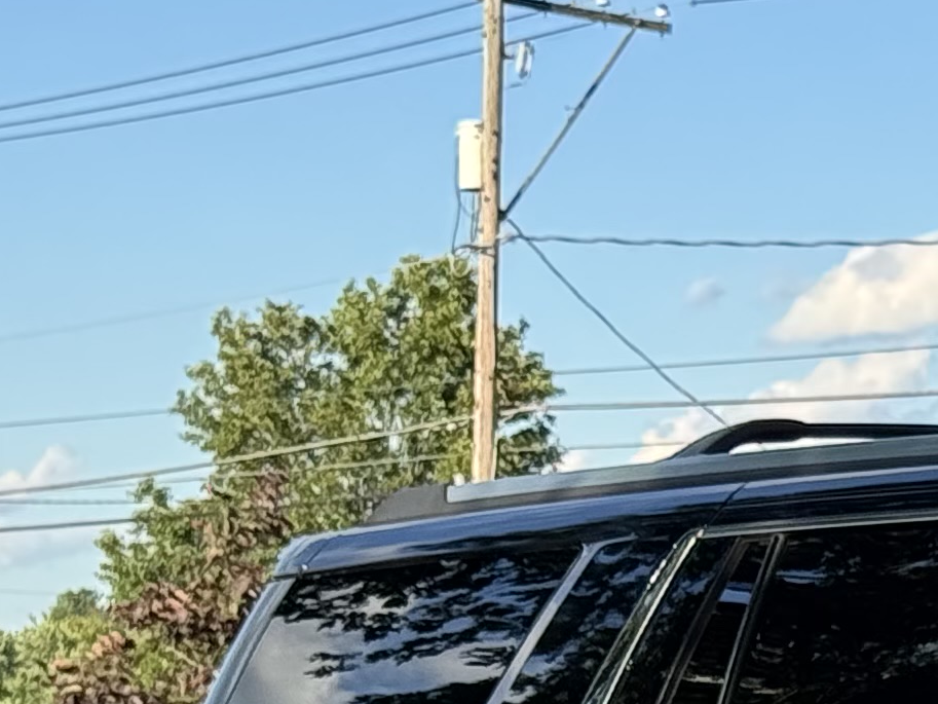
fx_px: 5745
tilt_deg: -5.7
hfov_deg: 8.8
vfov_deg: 6.8
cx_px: 1834
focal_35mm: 212
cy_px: 1281
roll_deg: +0.8
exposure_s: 1/1312
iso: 64
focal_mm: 6.76
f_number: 1.78
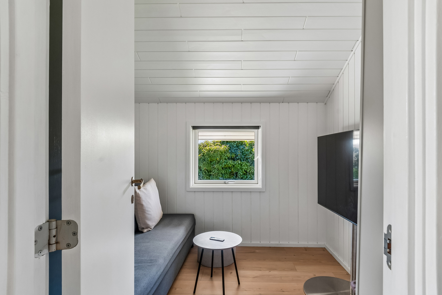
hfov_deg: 90.0
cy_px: 148
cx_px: 221
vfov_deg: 67.4
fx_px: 221
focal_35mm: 18
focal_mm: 12
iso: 200
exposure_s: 1/13
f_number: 10
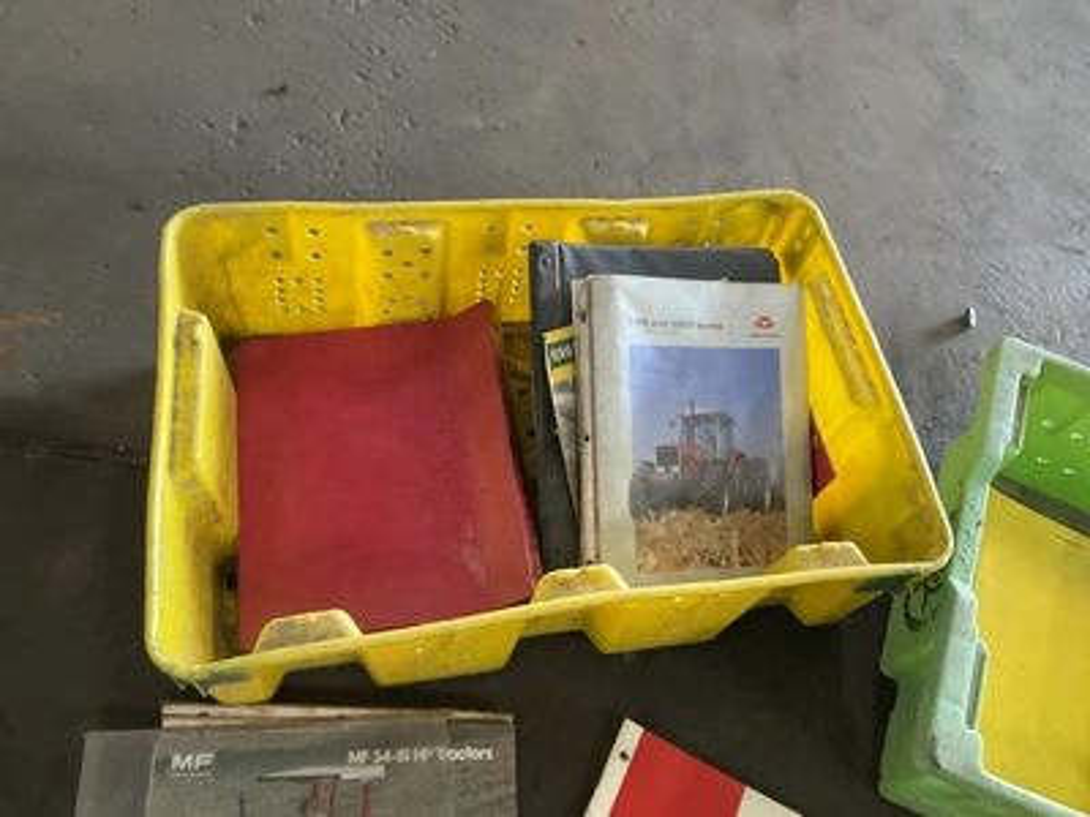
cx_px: 545
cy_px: 408
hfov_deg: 61.7
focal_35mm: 29
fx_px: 913
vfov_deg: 48.2
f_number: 1.8
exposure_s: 1/60
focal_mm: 3
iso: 160
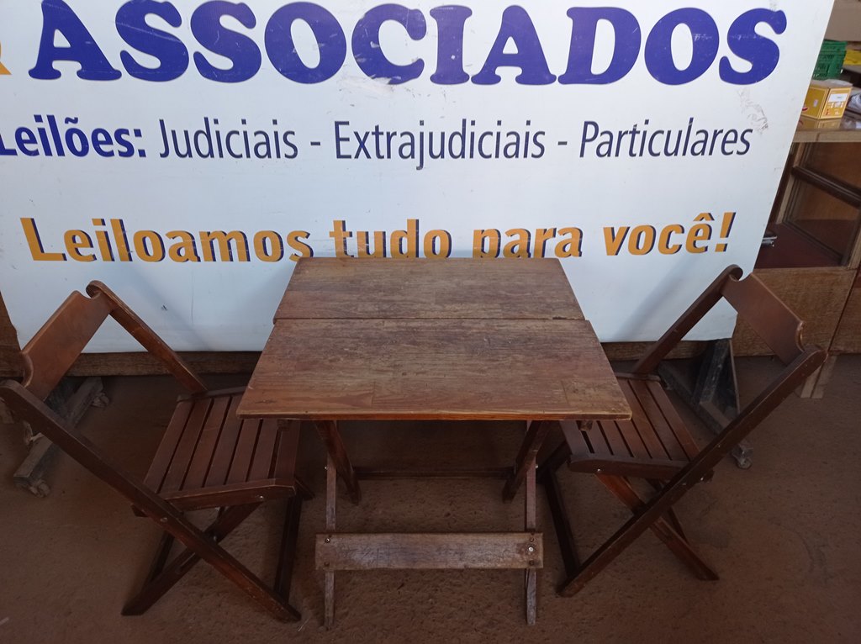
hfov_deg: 63.5
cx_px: 430
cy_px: 322
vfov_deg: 49.7
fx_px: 696
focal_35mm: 28
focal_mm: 4.7
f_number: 1.79
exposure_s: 1/60
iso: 153
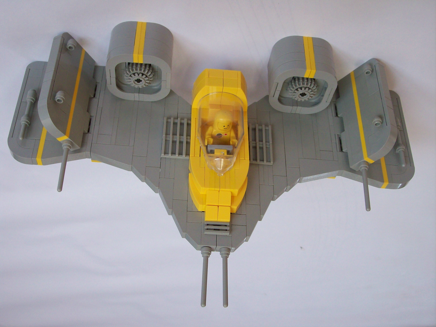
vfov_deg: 32.2
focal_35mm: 45
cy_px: 164
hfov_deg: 42.1
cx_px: 218
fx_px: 567
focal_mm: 7.6
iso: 122
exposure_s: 1/73.6
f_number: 3
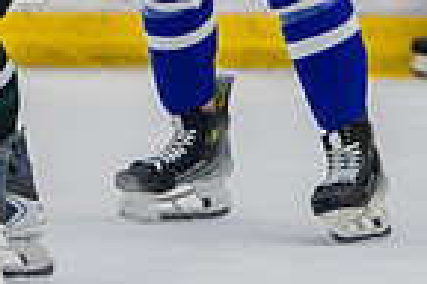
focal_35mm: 792
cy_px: -201
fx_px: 9393
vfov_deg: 1.7
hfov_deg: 2.6
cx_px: -83
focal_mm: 140
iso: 2000
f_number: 3.2
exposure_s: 1/640
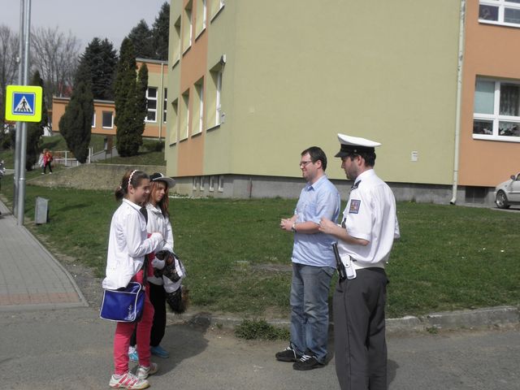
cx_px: 260
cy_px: 195
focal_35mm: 42
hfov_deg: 44.8
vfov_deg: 34.3
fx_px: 631
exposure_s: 1/400
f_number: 5.6
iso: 64
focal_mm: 7.59
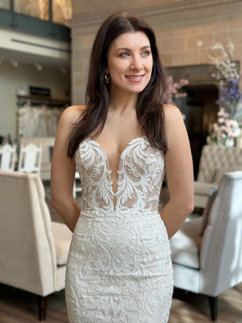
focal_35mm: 48
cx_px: 121
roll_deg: -1.4
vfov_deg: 39.7
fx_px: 447
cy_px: 162
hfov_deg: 30.3
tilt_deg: -4.8
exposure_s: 1/489
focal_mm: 6.86
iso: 80
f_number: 1.78
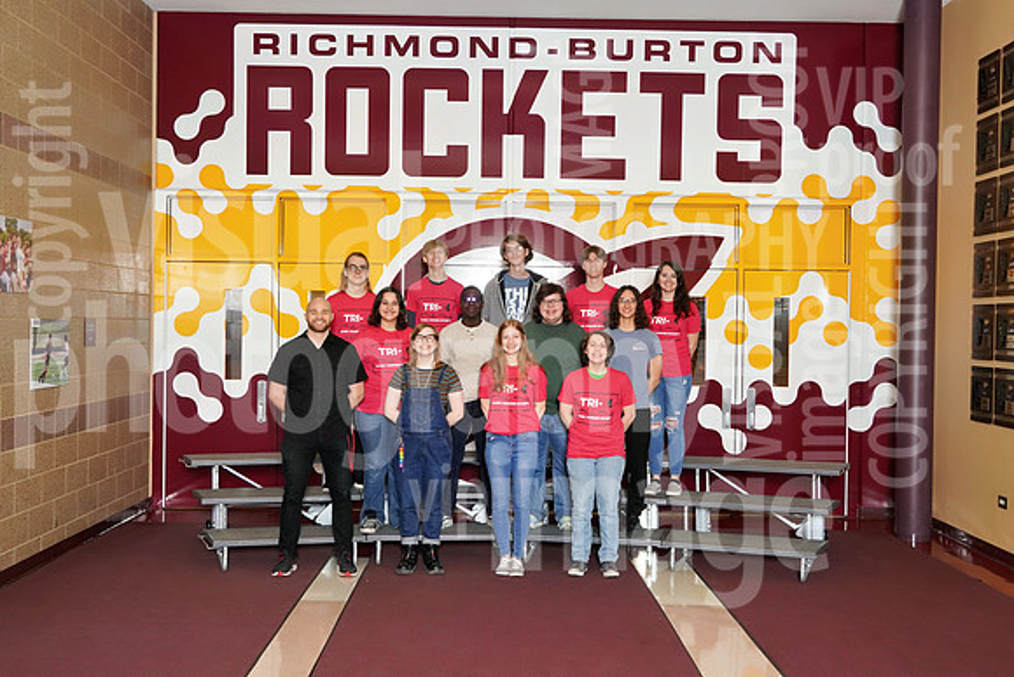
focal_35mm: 39
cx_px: 507
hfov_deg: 49.5
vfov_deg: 34.2
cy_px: 338
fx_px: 1099
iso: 1000
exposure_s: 1/80
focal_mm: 26
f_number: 11
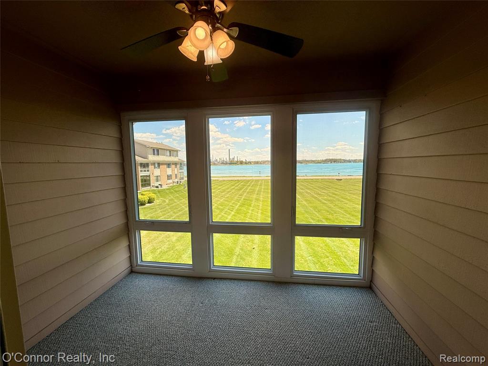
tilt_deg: -4.9
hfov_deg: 102.1
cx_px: 244
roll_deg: +0.9
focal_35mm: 14
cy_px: 183
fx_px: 197
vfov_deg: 85.7
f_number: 2.2
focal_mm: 2.22
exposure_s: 1/779
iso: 50
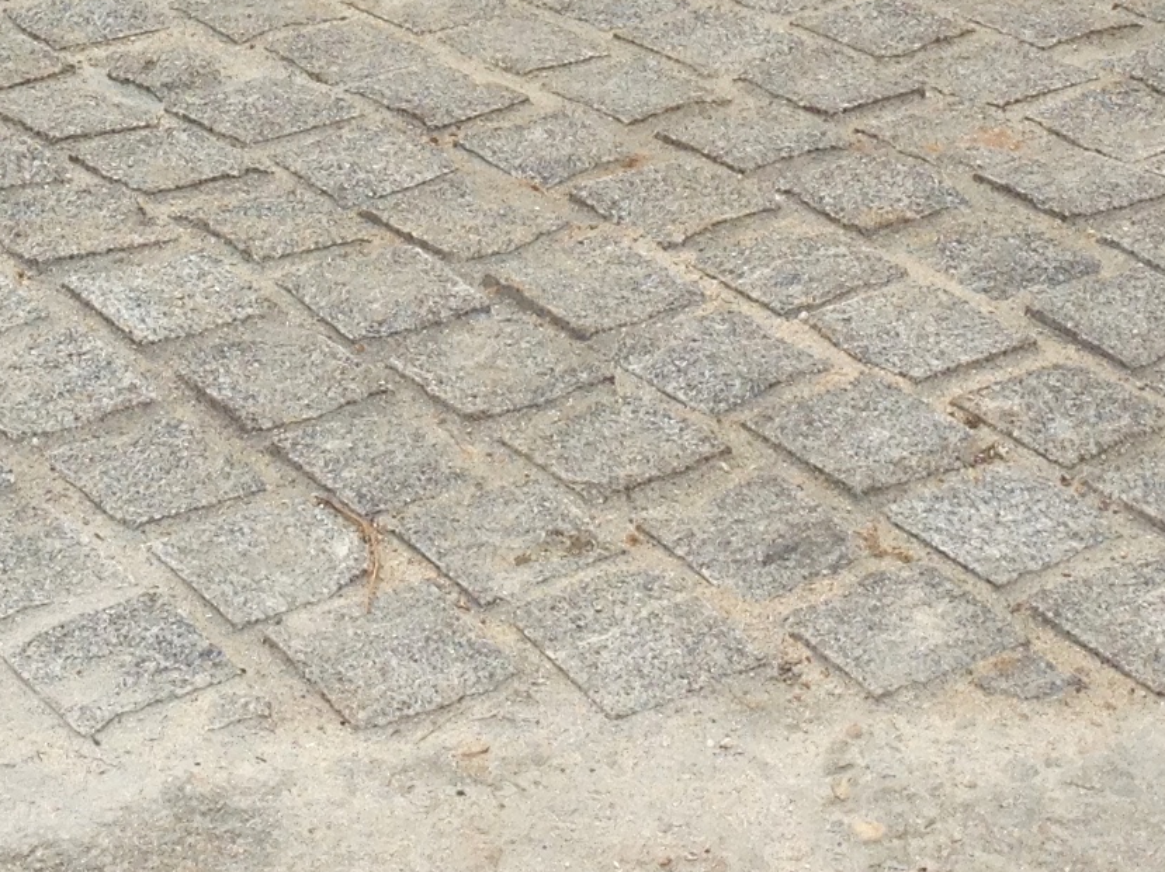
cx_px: 343
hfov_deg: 15.1
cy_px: -506
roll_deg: +0.9
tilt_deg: -11.5
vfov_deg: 10.9
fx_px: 4373
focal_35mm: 130
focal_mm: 4.12
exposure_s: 1/686
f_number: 2.4
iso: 50
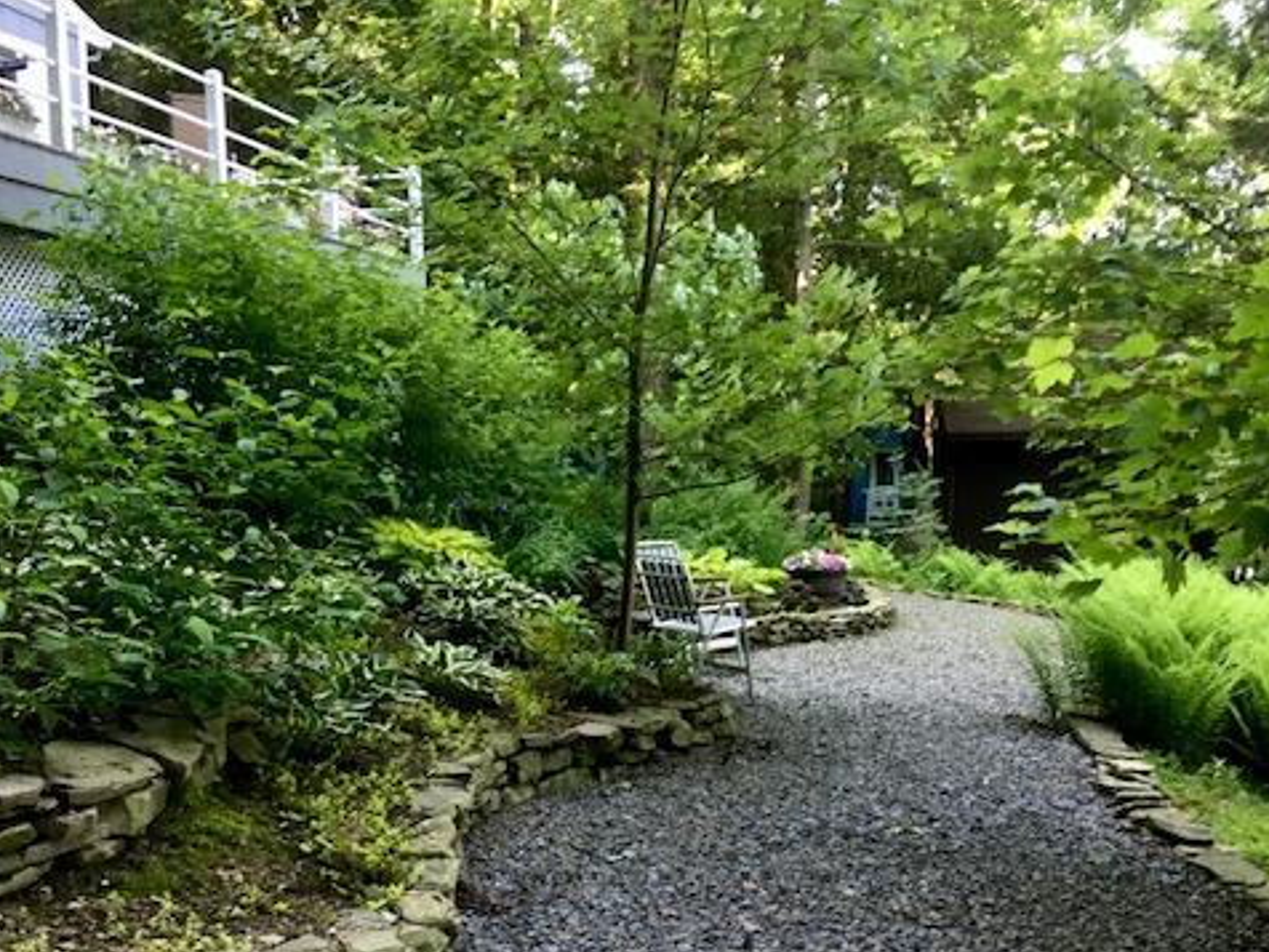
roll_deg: -0.5
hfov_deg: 47.9
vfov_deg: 36.4
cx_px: 634
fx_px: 1430
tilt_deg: -9.4
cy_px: 635
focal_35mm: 39
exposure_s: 1/30
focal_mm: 4.15
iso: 64
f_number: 2.2
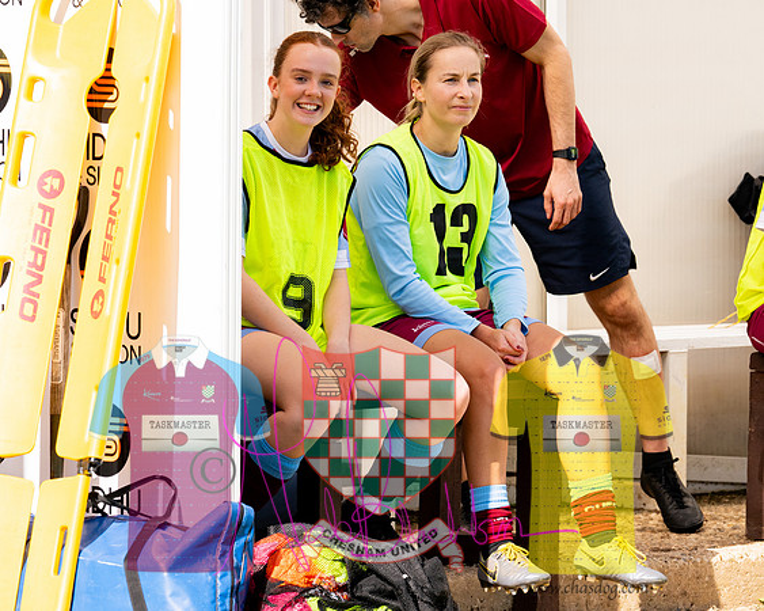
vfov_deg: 3.1
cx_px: 470
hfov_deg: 3.8
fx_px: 11451
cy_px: 284
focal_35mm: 507
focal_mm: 400
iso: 400
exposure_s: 1/1000
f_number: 7.1
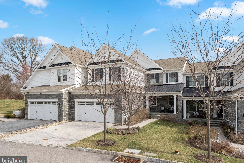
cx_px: 127
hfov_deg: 76.1
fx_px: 156
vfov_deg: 55.1
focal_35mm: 23
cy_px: 80
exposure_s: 1/1600
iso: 640
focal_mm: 22
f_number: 7.1
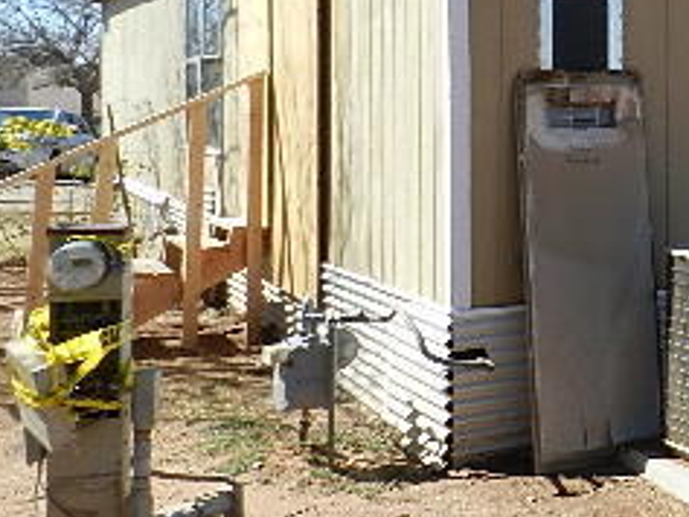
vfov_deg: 23.3
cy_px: 102
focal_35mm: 62
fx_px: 1235
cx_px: 866
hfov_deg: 26.9
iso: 160
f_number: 4
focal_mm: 4
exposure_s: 1/800
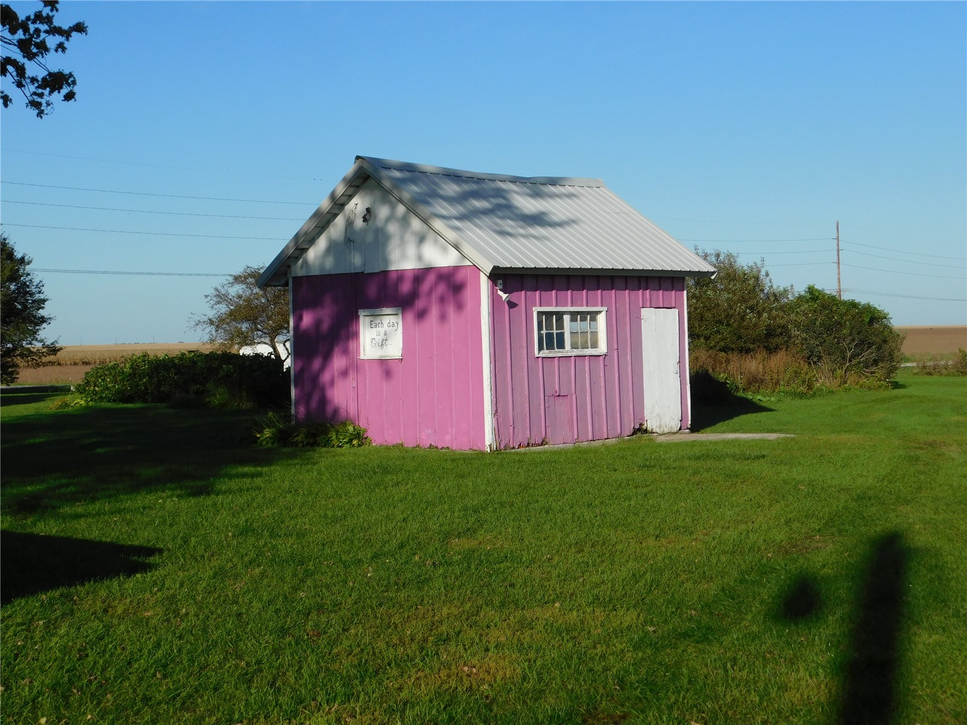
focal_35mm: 51
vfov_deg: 28.6
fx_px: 1425
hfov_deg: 37.5
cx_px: 484
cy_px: 362
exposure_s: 1/1500
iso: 125
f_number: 3.8
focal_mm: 9
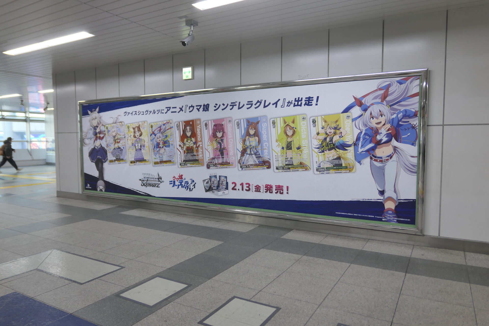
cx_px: 244
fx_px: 326
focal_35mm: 24
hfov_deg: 73.7
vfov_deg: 53.1
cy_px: 163
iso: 125
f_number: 2.2
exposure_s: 1/125
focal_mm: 8.8
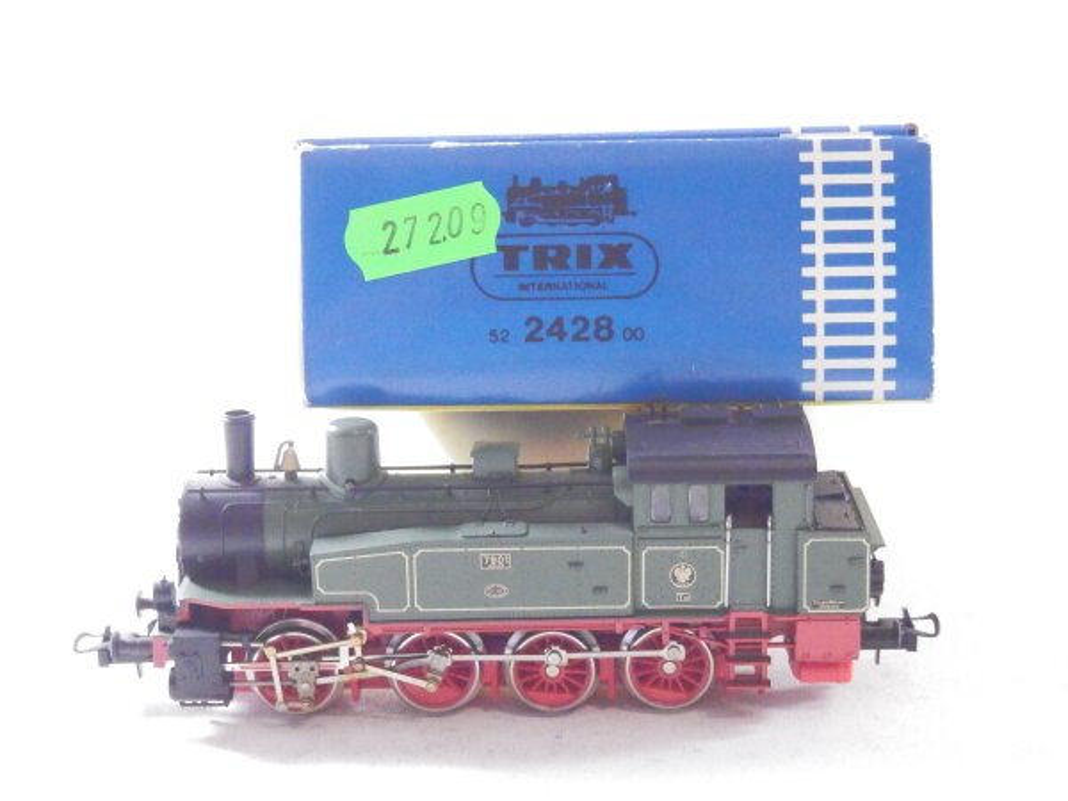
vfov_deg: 22.3
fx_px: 2036
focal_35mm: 66
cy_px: 400
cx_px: 534
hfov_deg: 29.4
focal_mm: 11.9
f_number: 4.4
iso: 3200
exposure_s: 1/125
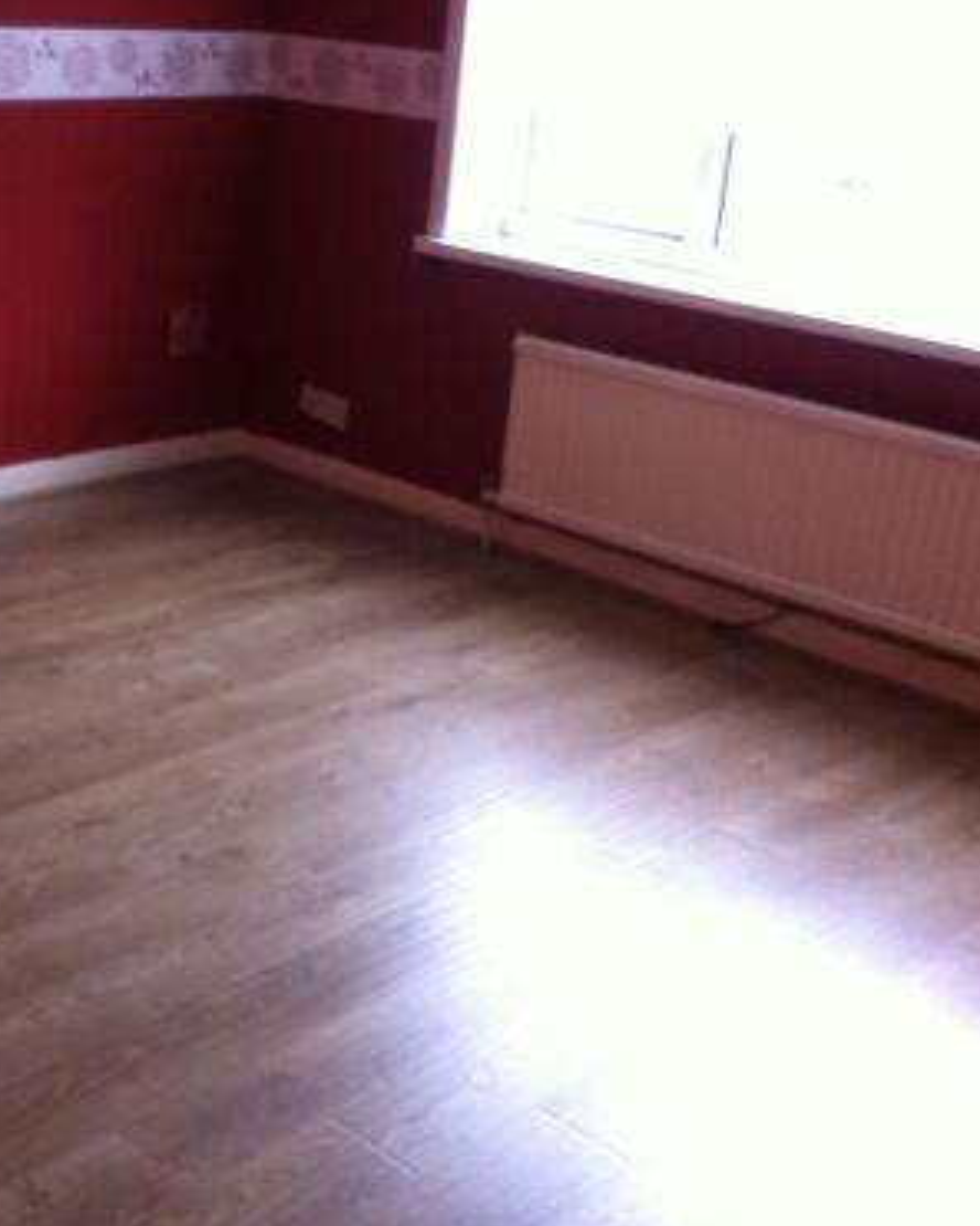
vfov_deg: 34.7
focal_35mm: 54
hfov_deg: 27.9
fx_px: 1958
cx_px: 333
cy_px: 555
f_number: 2.8
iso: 125
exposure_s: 1/15
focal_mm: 3.85
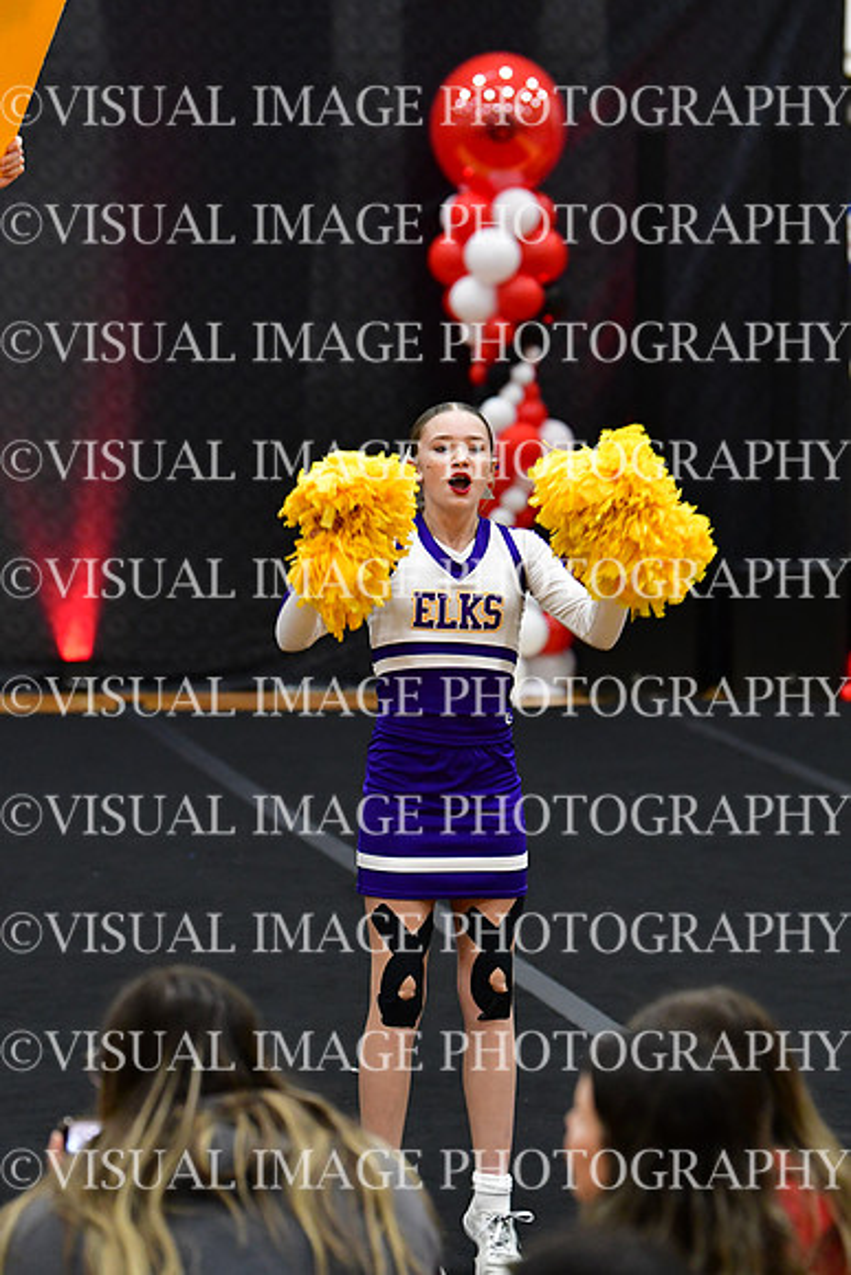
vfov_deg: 10.5
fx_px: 6910
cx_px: 426
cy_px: 638
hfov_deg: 7.0
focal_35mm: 195
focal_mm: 130
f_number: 3.5
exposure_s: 1/500
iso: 4000
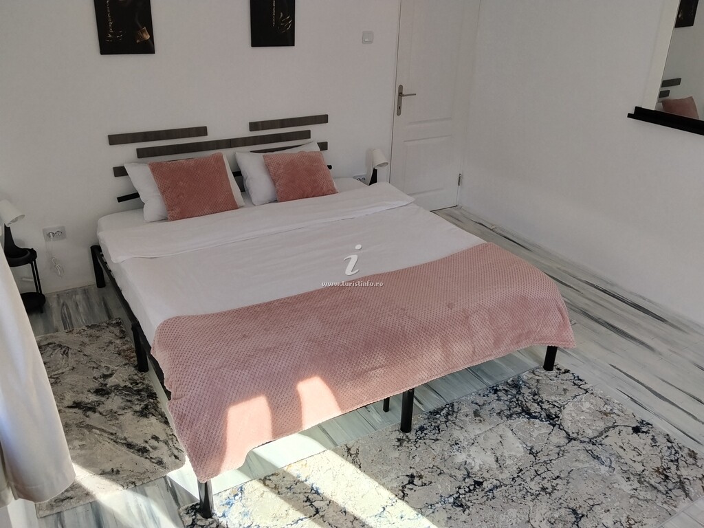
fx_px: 590
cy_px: 264
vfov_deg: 48.2
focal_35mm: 29
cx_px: 352
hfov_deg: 61.7
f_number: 1.8
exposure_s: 1/100
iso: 64
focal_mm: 4.22
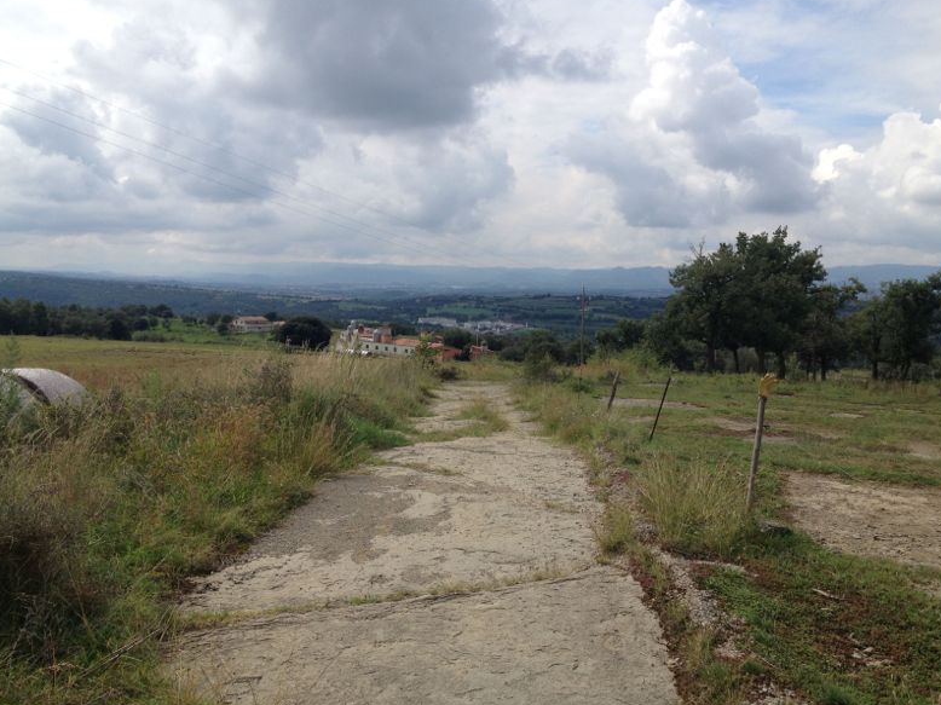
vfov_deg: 39.6
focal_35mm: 36
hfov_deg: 51.4
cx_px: 474
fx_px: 978
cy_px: 354
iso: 50
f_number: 2.4
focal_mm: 4.28
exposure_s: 1/1842
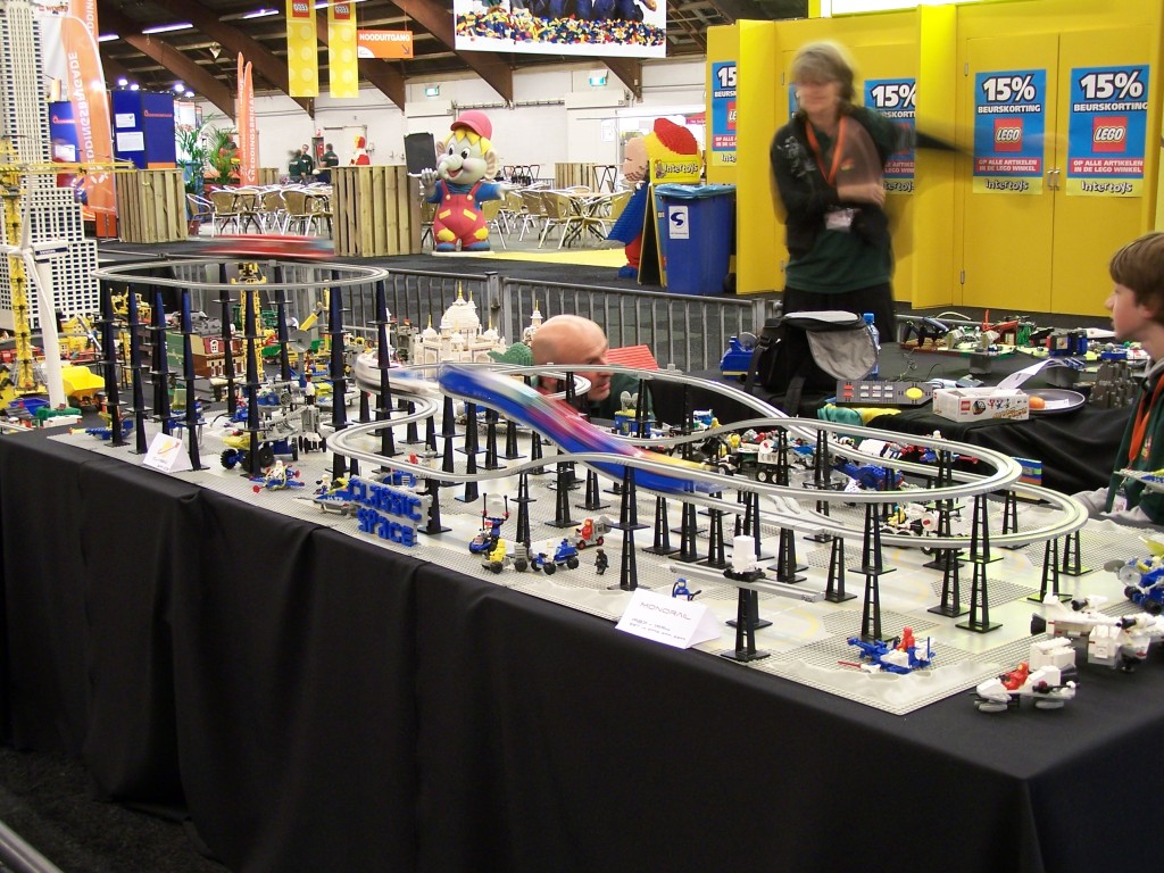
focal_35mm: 51
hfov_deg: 37.5
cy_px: 436
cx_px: 582
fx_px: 1715
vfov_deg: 28.6
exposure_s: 1/2
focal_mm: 8.5
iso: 80
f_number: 3
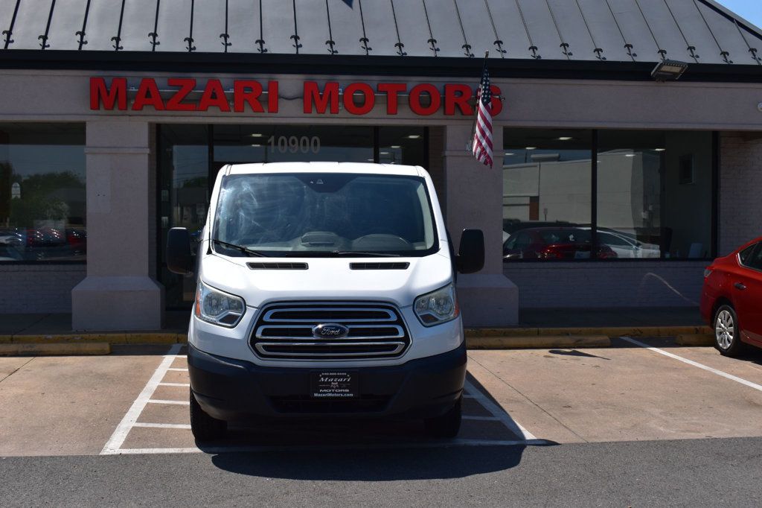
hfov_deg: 42.3
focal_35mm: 46
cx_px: 381
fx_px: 984
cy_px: 254
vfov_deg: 28.9
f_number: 11
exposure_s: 1/640
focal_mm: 31
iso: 200
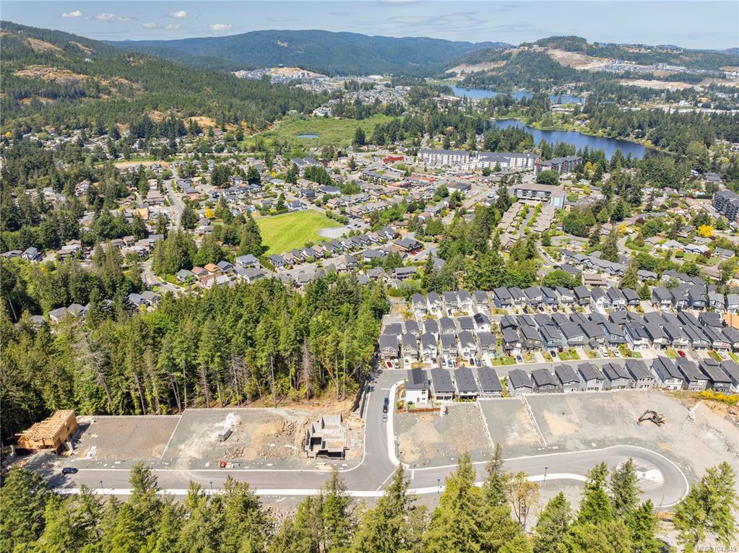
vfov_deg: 56.8
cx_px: 370
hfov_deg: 71.6
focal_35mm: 24
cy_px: 276
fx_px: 512
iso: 100
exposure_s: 1/30
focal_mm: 12.29
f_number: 3.2
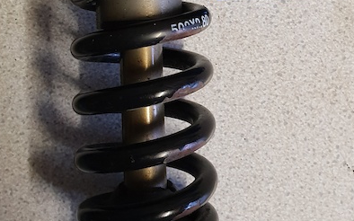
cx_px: 218
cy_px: -4
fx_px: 540
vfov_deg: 22.2
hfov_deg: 36.1
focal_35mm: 56
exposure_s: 1/14
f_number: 2.4
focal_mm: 4.3
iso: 320
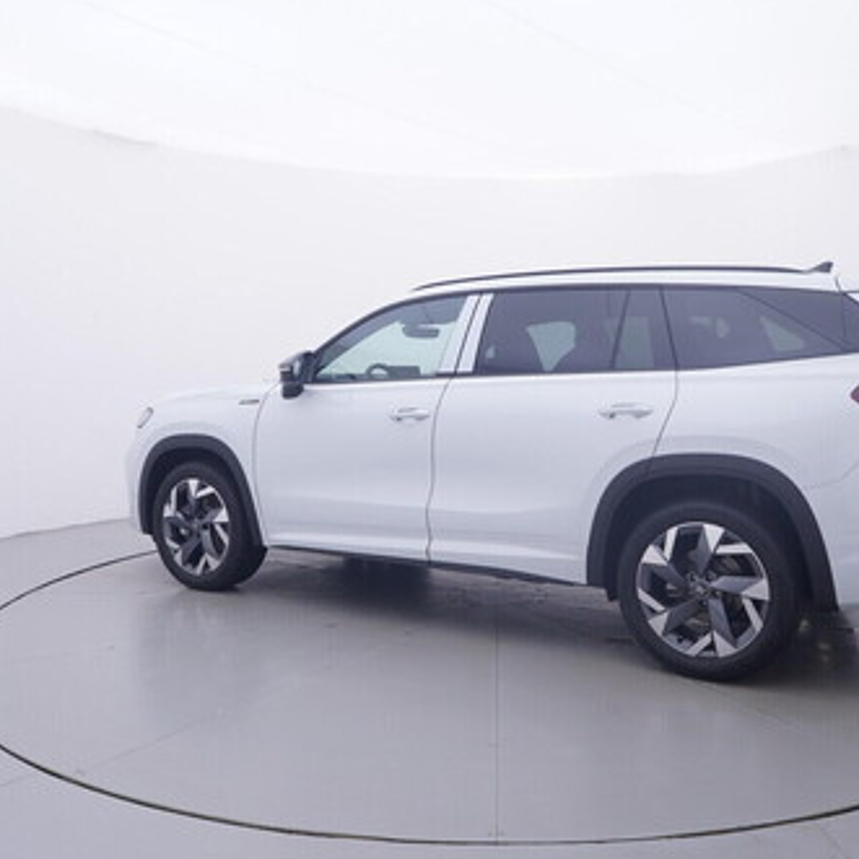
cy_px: 419
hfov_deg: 51.3
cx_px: 494
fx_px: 890
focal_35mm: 32
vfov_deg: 51.5
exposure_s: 1/80
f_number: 5
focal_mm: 15
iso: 200
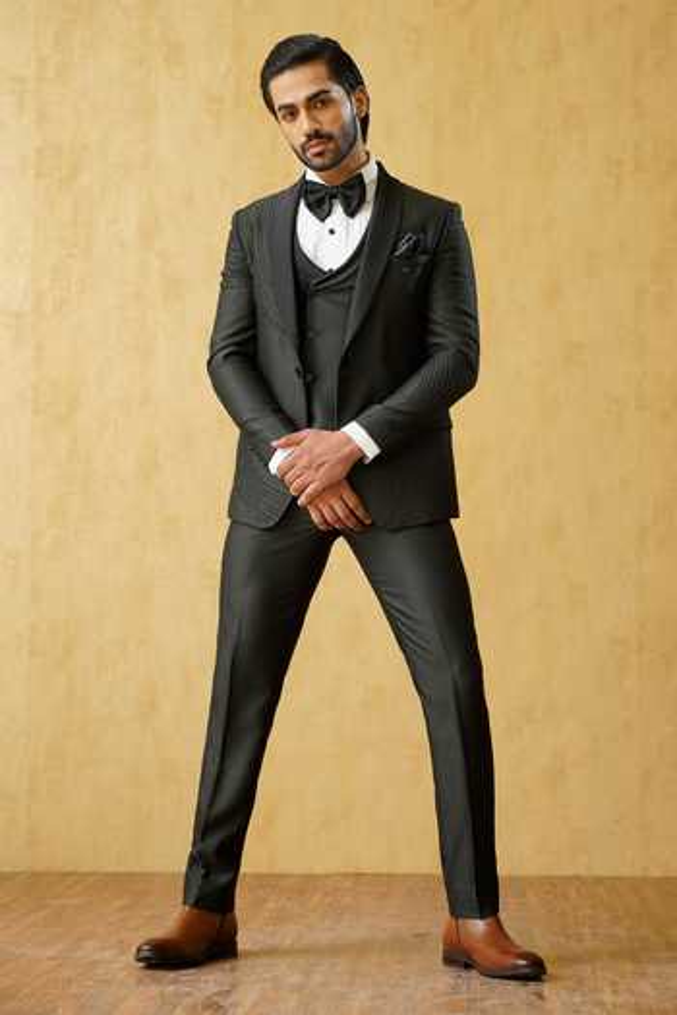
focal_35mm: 70
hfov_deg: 19.5
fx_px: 1974
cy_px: 508
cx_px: 338
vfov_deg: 28.8
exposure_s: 1/125
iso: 125
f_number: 4.5
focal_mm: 70
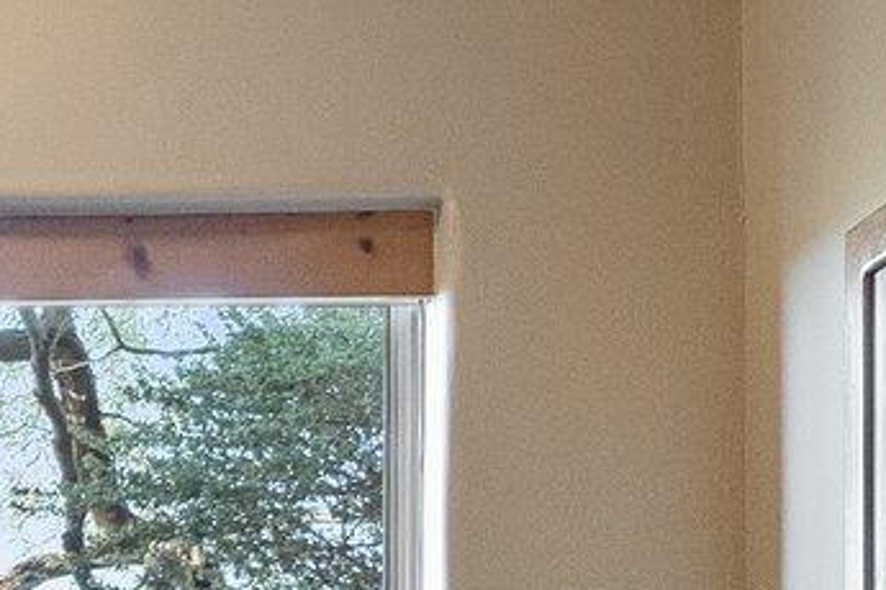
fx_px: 2338
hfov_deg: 20.1
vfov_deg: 13.2
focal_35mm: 95
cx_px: -193
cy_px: 1012
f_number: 6.3
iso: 5000
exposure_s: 1/30
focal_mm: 16
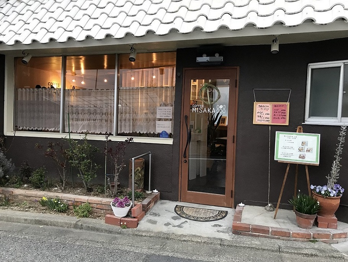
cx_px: 174
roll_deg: -0.9
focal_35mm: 28
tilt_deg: -4.2
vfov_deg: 49.8
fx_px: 282
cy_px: 131
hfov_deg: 63.4
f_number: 1.8
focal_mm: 3.99
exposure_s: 1/30
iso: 25
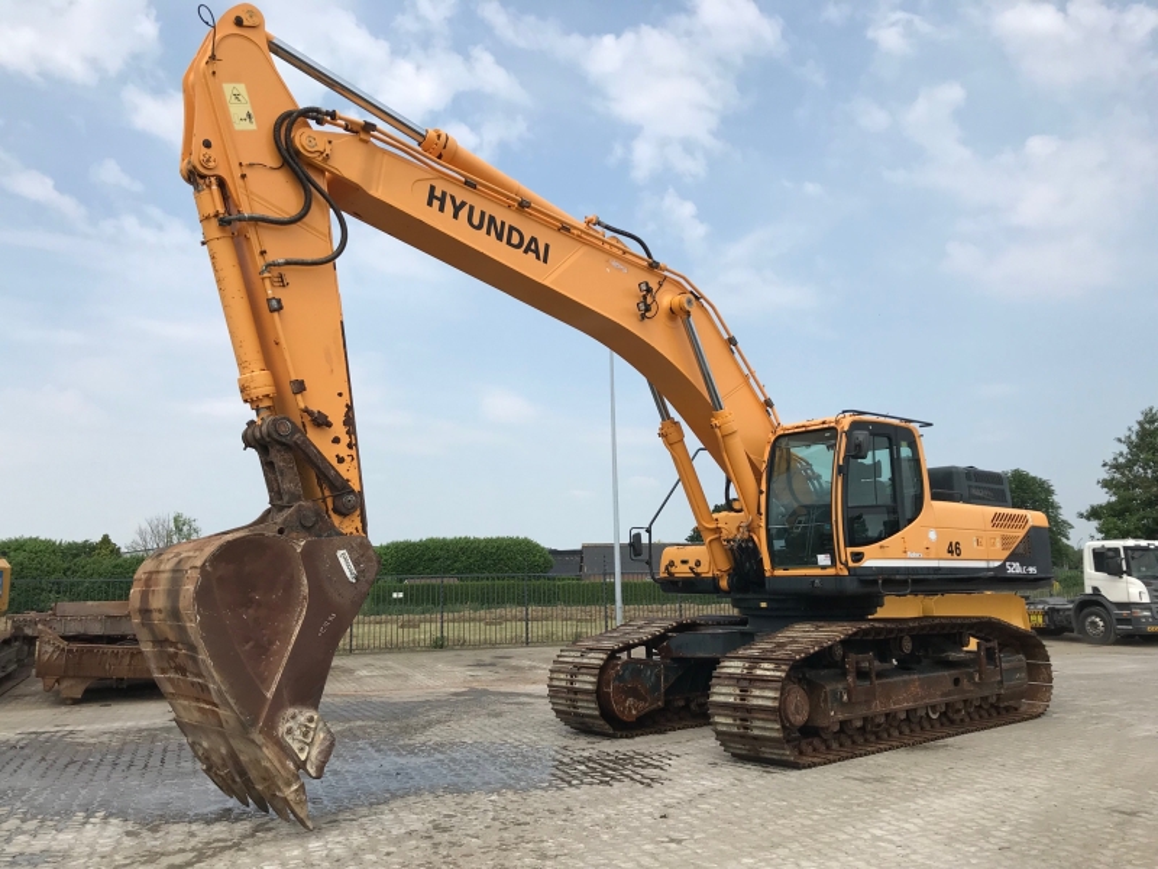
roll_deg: +1.4
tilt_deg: +10.4
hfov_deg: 63.4
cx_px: 579
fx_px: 937
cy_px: 434
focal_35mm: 28
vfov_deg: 49.7
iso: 20
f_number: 1.8
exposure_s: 1/2519
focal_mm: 3.99
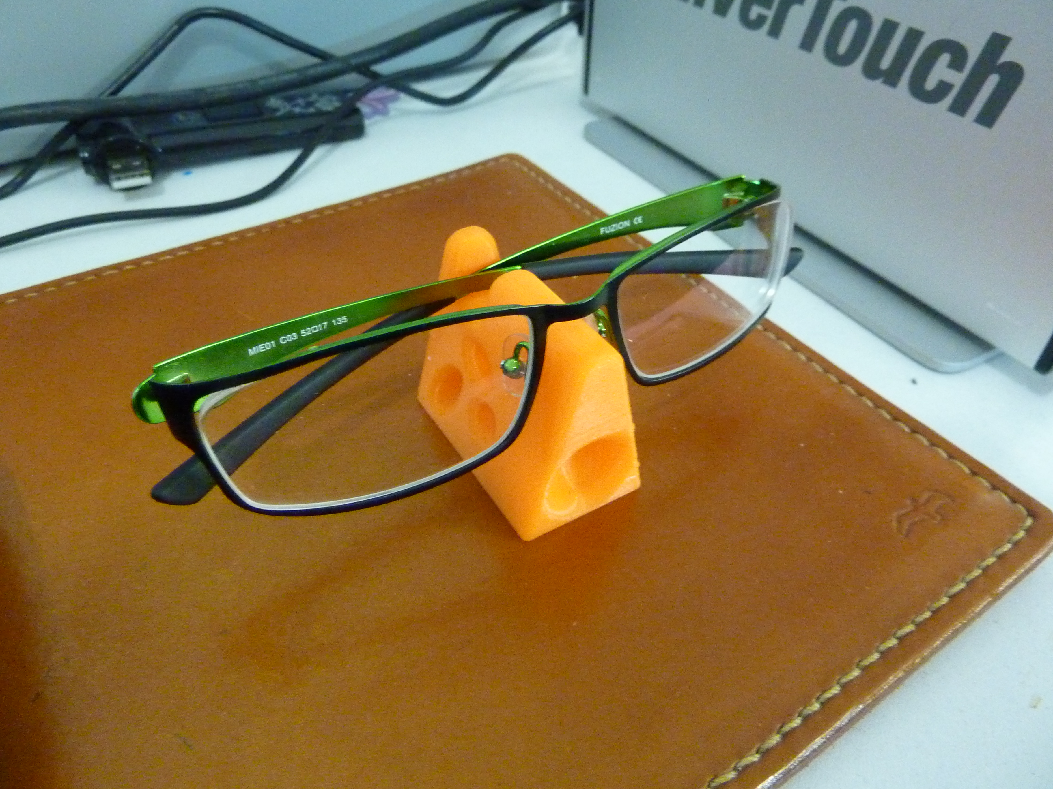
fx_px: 760
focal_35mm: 25
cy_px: 394
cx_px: 526
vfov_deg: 54.9
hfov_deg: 69.4
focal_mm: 4.1
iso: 800
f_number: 3.3
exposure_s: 1/20
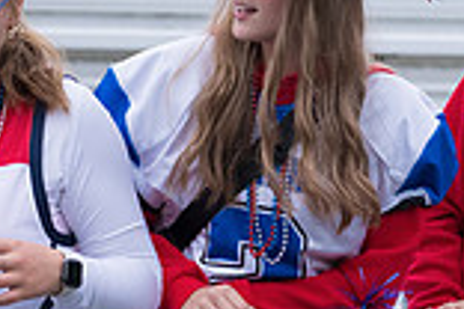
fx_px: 9563
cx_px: 755
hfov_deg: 2.8
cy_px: 168
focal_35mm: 742
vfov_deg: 1.9
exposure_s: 1/640
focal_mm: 200
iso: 1250
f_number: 5.6
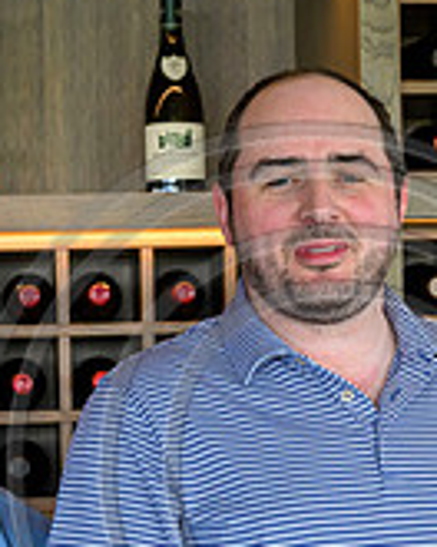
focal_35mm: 152
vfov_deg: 12.6
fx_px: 2457
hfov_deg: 10.1
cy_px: 459
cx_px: 311
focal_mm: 46
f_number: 4.5
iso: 2000
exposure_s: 1/320
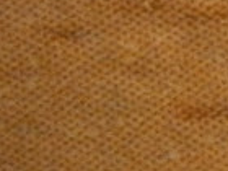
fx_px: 2365
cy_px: -150
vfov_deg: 4.1
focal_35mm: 359
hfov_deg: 5.0
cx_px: 843
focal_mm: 8.3
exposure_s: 1/60
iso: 800
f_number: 3.4
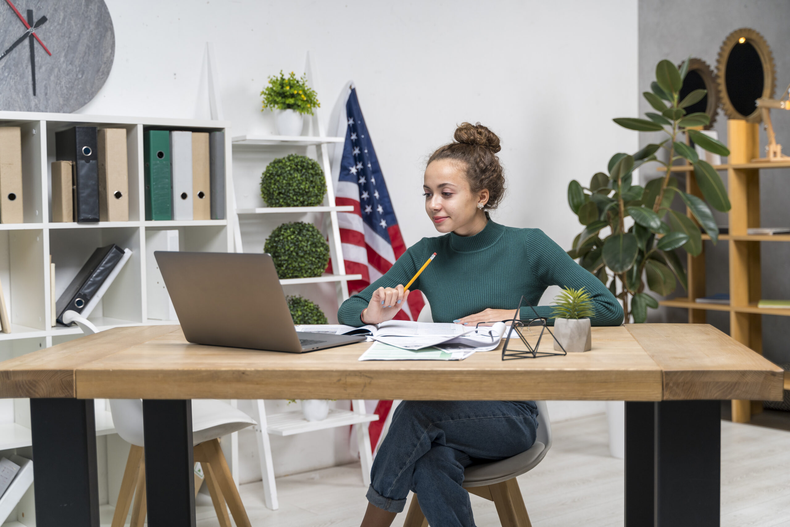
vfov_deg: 28.1
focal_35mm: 48
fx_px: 1053
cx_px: 395
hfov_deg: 41.1
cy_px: 264
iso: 250
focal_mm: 48
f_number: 2.8
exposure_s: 1/160
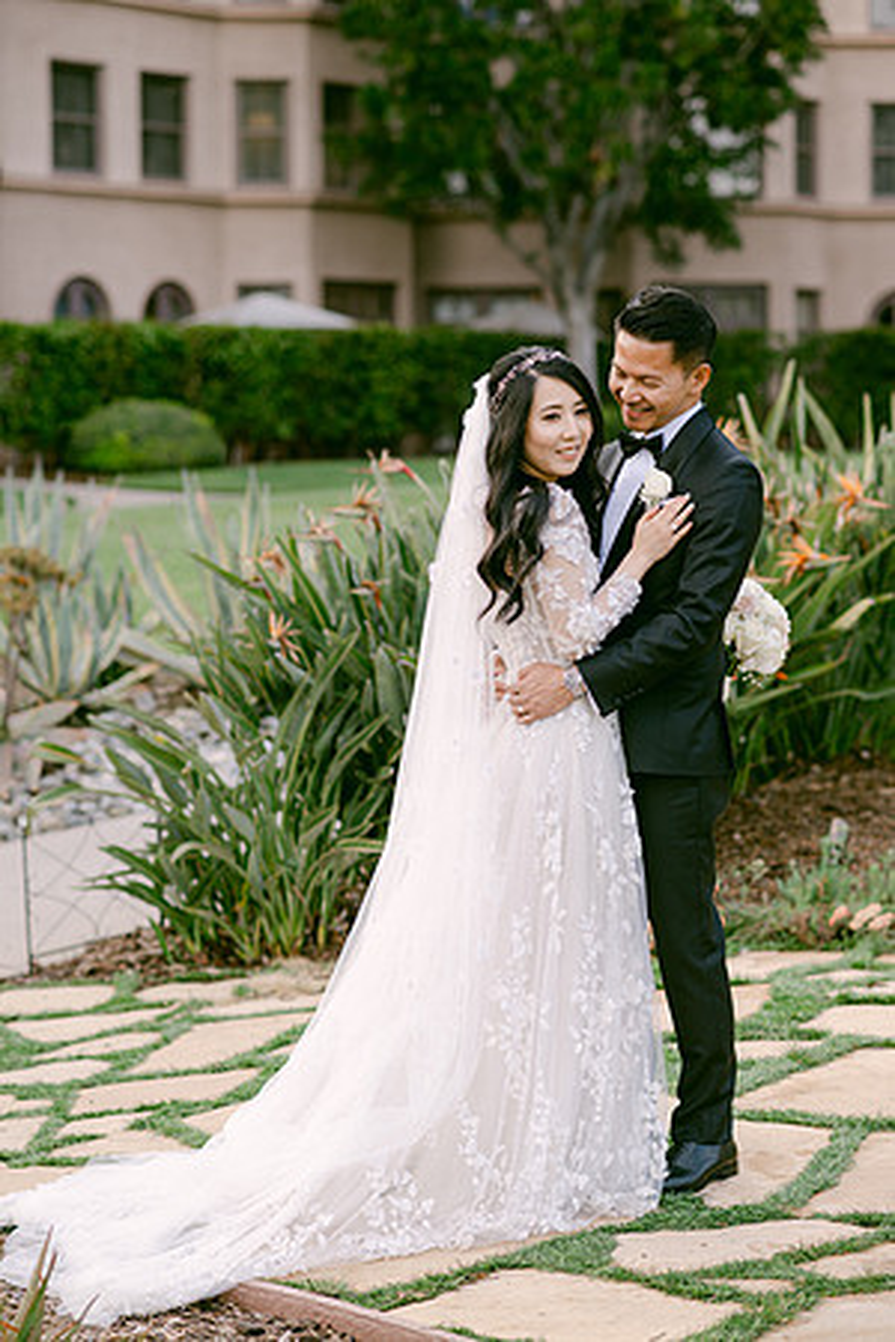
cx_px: 448
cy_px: 671
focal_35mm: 85
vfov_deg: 23.9
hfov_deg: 16.1
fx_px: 3170
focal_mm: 85
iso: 100
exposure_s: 1/500
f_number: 2.8
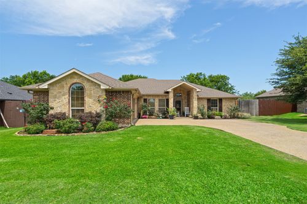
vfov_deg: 70.4
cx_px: 154
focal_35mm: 17
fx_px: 145
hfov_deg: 93.3
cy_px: 102
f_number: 10
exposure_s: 1/320
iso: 400
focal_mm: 17
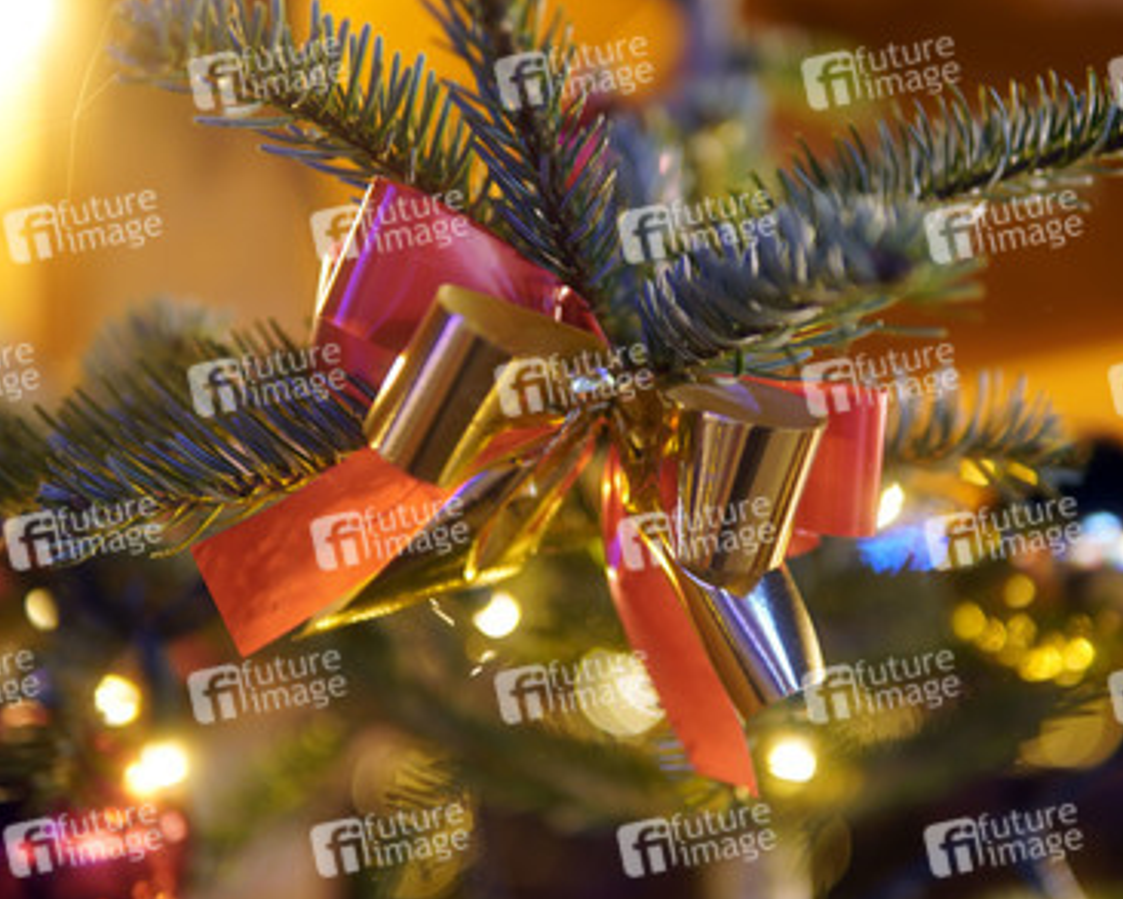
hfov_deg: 36.0
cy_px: 457
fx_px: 1729
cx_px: 615
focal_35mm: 52
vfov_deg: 29.1
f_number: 1.4
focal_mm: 30
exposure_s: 1/20
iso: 160
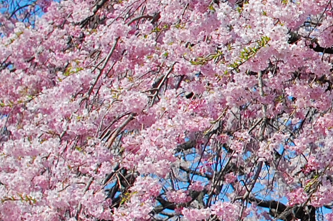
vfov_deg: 7.5
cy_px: 127
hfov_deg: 10.7
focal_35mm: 183
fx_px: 1691
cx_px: 569
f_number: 7.1
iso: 200
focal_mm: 30
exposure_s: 1/500
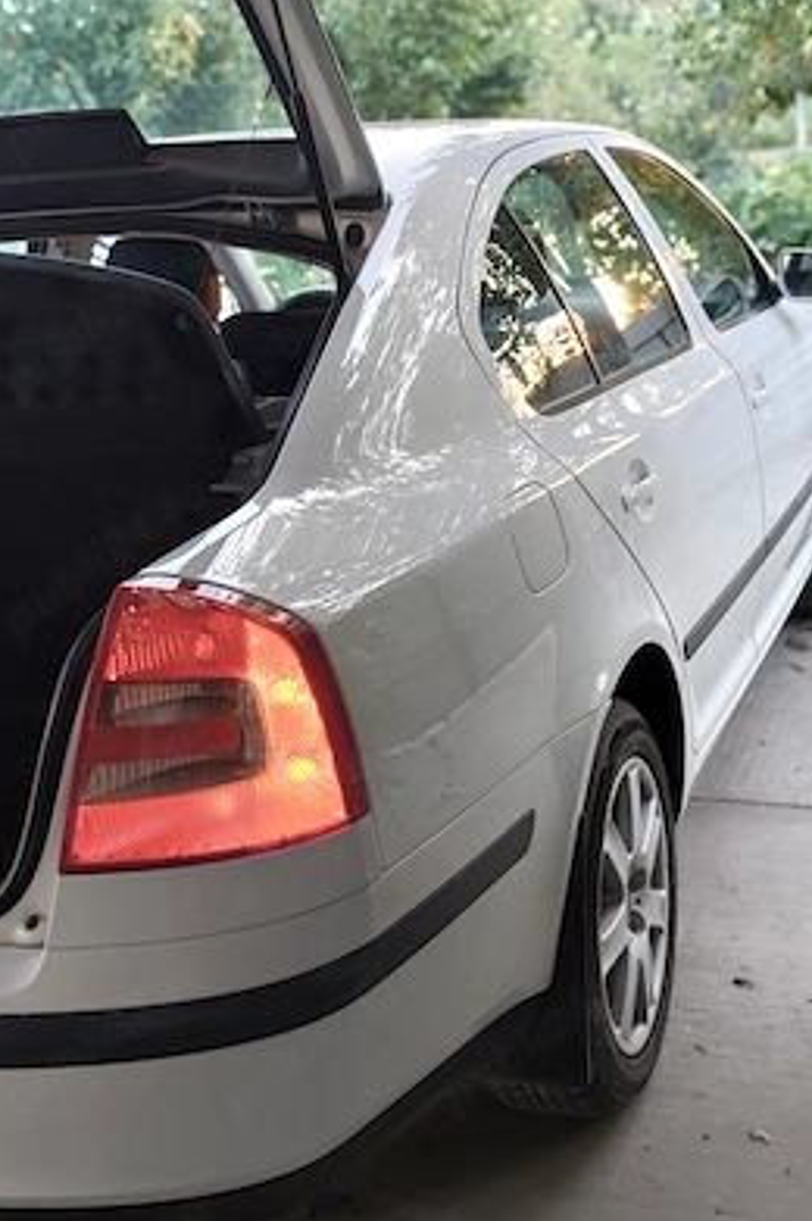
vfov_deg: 40.4
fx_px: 1661
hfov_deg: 27.5
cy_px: 609
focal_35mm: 49
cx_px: 434
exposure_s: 1/50
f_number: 1.65
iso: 320
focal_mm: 6.19
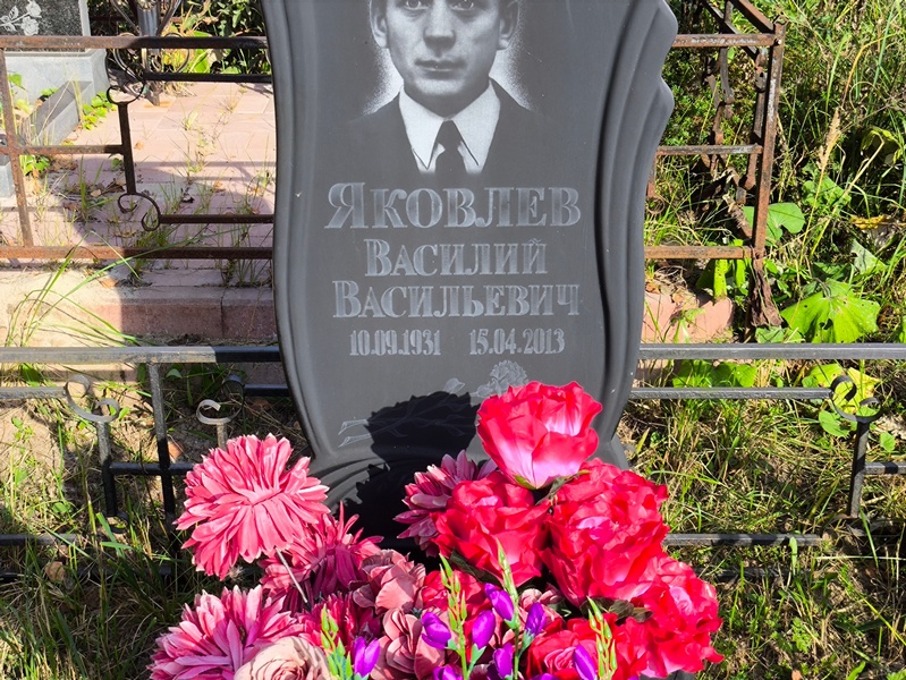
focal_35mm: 50
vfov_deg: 29.1
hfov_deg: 38.2
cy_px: 340
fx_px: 1309
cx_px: 453
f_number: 1.7
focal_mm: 4.71
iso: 50
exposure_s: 1/612
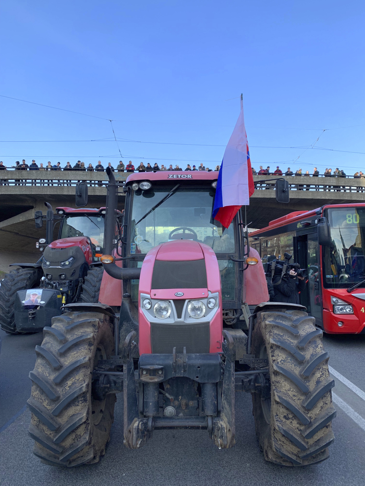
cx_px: 182
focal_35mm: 26
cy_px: 243
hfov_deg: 53.1
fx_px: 366
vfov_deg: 67.3
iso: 25
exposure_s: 1/716
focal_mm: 4.25
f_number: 1.8
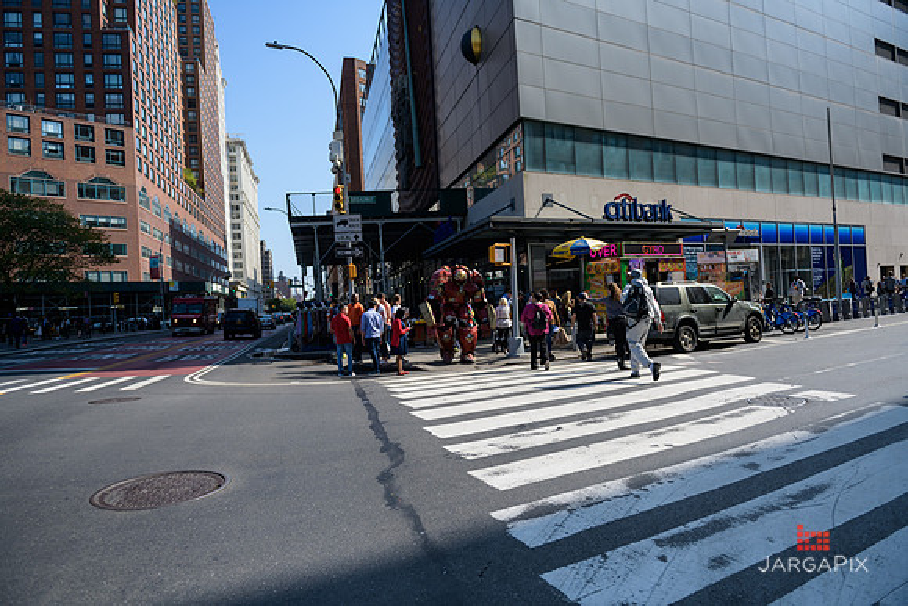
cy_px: 303
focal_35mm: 24
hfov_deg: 73.7
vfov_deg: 53.2
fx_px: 605
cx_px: 454
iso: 200
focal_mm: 24
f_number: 3.2
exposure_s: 1/2500
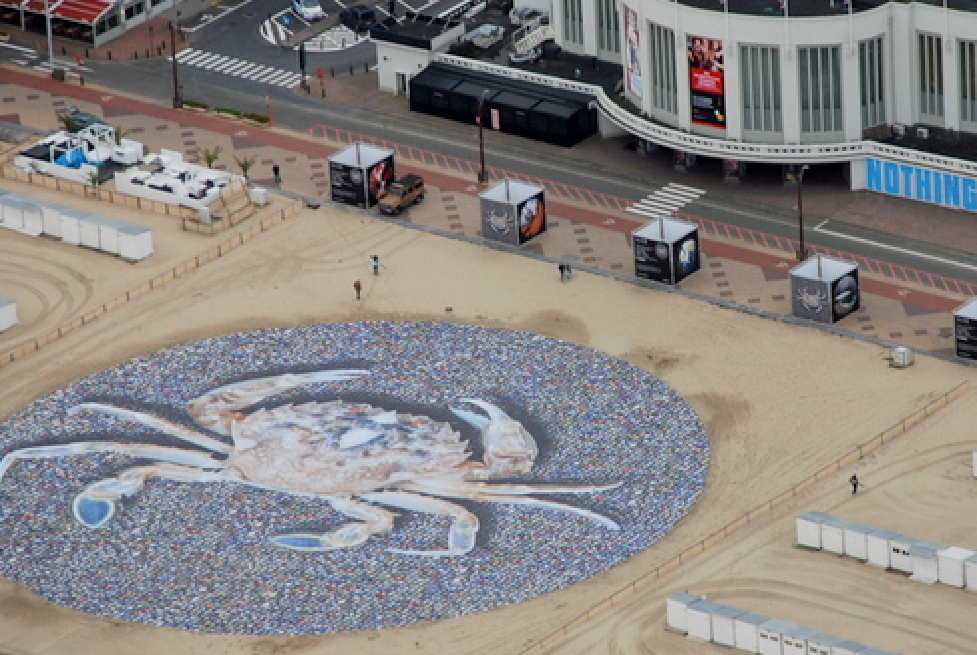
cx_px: 581
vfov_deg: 4.6
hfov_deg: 6.9
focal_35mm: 297
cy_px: 281
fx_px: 8065
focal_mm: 135
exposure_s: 1/250
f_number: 5.6
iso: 320
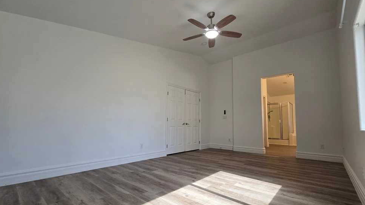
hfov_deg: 102.9
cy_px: 115
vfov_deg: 70.3
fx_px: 145
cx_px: 190
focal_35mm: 15
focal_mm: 2.2
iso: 50
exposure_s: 1/60
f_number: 2.2
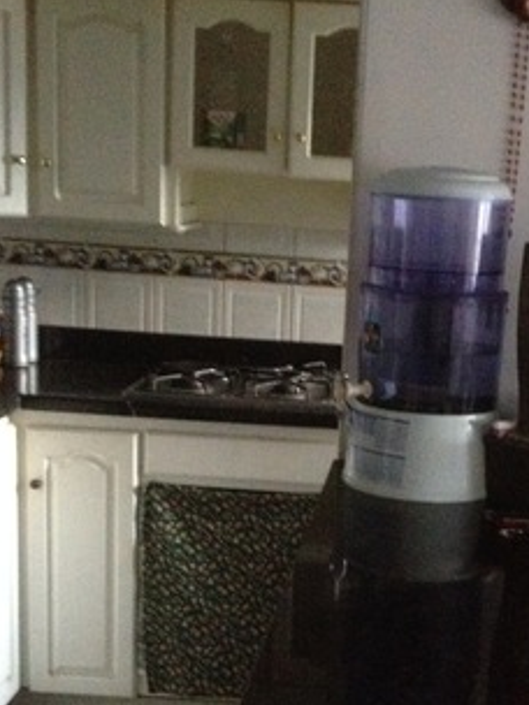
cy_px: 482
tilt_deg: -15.0
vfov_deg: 27.9
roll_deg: -1.3
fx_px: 1406
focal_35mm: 69
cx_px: 369
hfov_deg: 21.2
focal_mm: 4.28
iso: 800
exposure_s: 1/15
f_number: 2.4
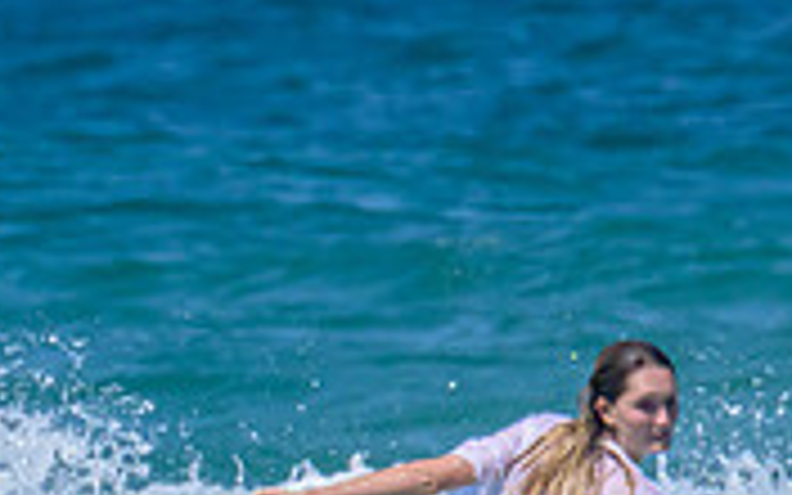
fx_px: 79884
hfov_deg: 0.6
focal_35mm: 3701
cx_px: 137
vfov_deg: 0.4
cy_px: 423
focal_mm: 800
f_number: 16
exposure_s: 1/2000
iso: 1600
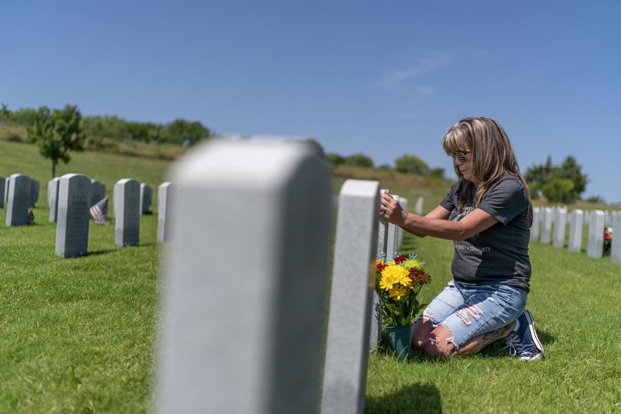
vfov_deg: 37.9
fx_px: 604
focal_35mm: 35
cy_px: 207
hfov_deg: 54.4
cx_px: 310
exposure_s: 1/16000
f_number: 1.4
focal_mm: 35
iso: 100
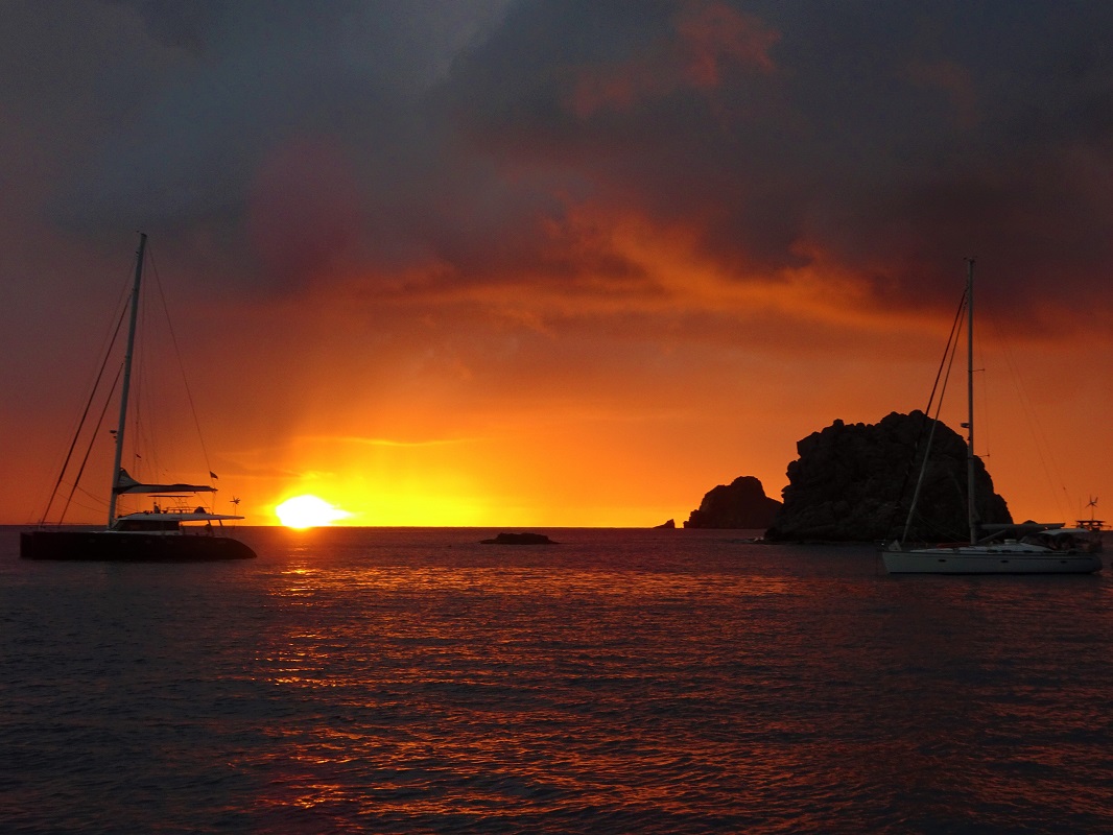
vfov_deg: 24.4
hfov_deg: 32.2
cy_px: 418
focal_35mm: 60
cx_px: 556
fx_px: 1930
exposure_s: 1/80
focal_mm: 10.23
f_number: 4.5
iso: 80
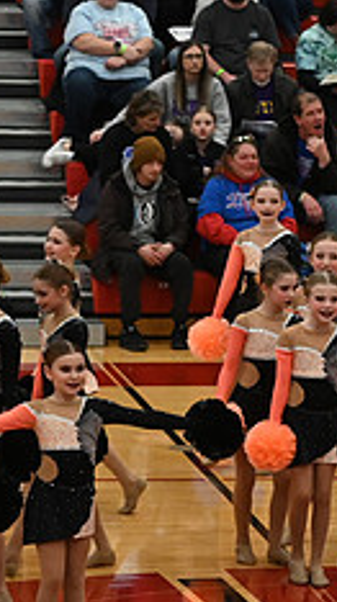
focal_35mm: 273
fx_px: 4353
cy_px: 305
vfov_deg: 7.9
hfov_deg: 4.4
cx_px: 710
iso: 3200
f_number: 4
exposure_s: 1/400
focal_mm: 70
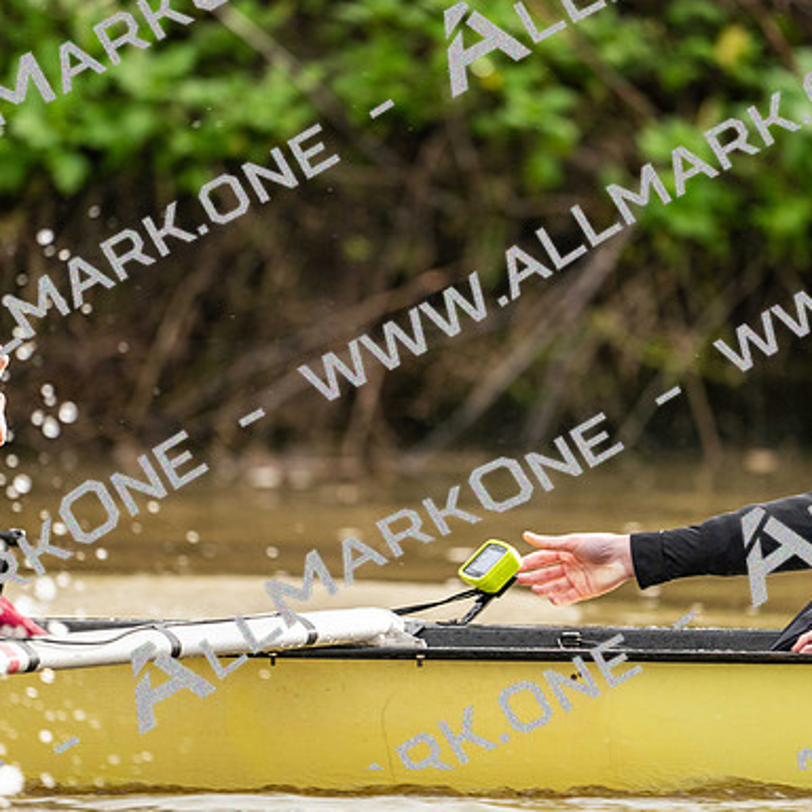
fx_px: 13614
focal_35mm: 513
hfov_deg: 3.4
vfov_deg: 3.4
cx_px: 560
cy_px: 407
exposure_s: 1/1600
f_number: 4.5
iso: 900
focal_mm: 400
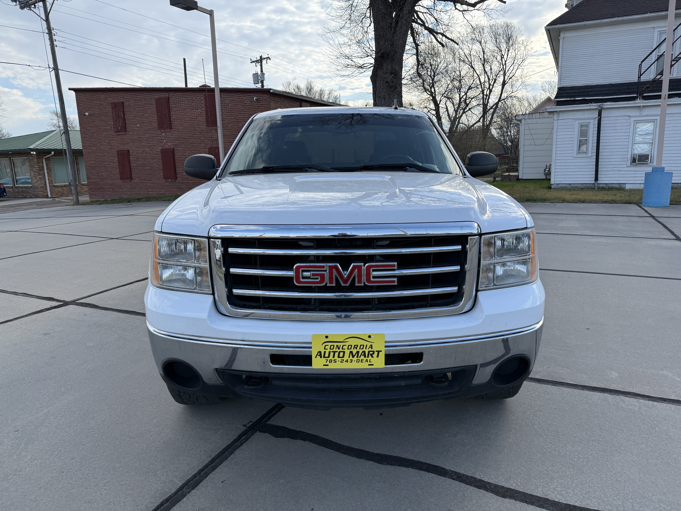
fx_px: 472
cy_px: 256
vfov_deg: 56.8
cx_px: 340
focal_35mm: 24
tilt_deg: -11.8
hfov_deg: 71.6
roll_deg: +2.1
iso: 100
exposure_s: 1/2907
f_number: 1.78
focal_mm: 6.76
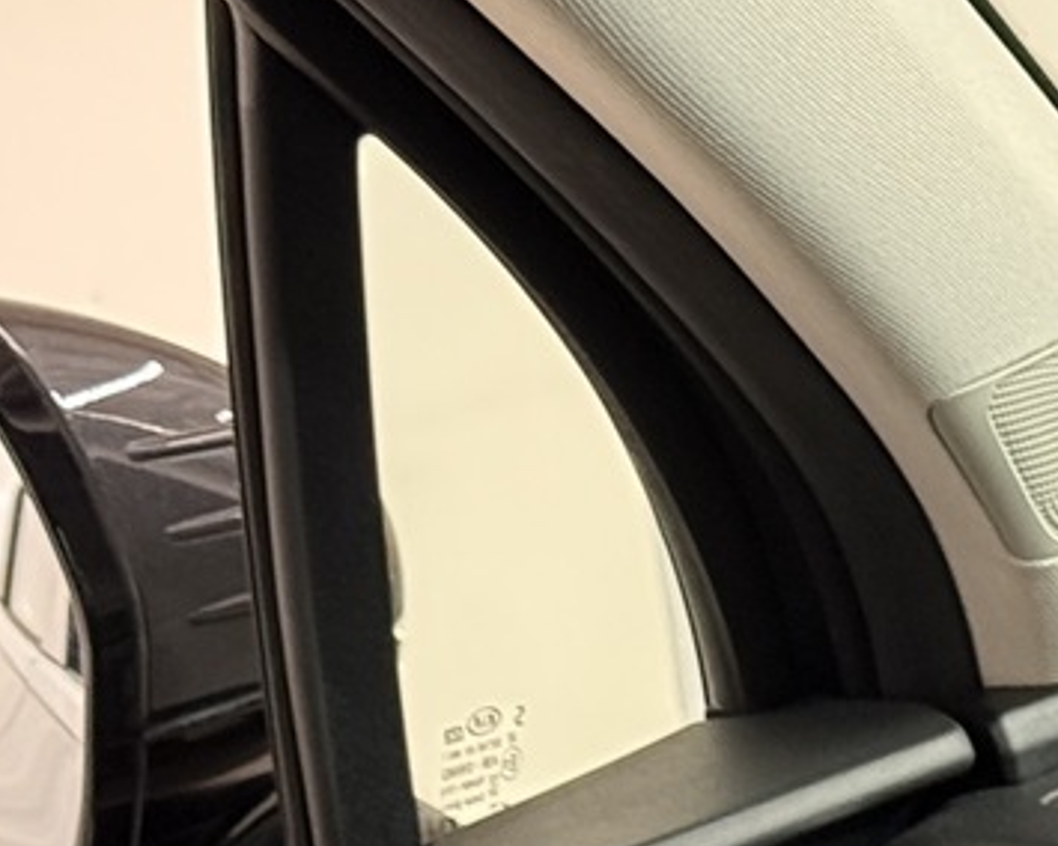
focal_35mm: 190
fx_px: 5949
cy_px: 1445
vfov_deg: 7.9
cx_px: 1204
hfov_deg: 10.0
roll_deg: +7.7
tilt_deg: -17.0
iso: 500
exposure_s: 1/33
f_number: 1.78
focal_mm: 6.76
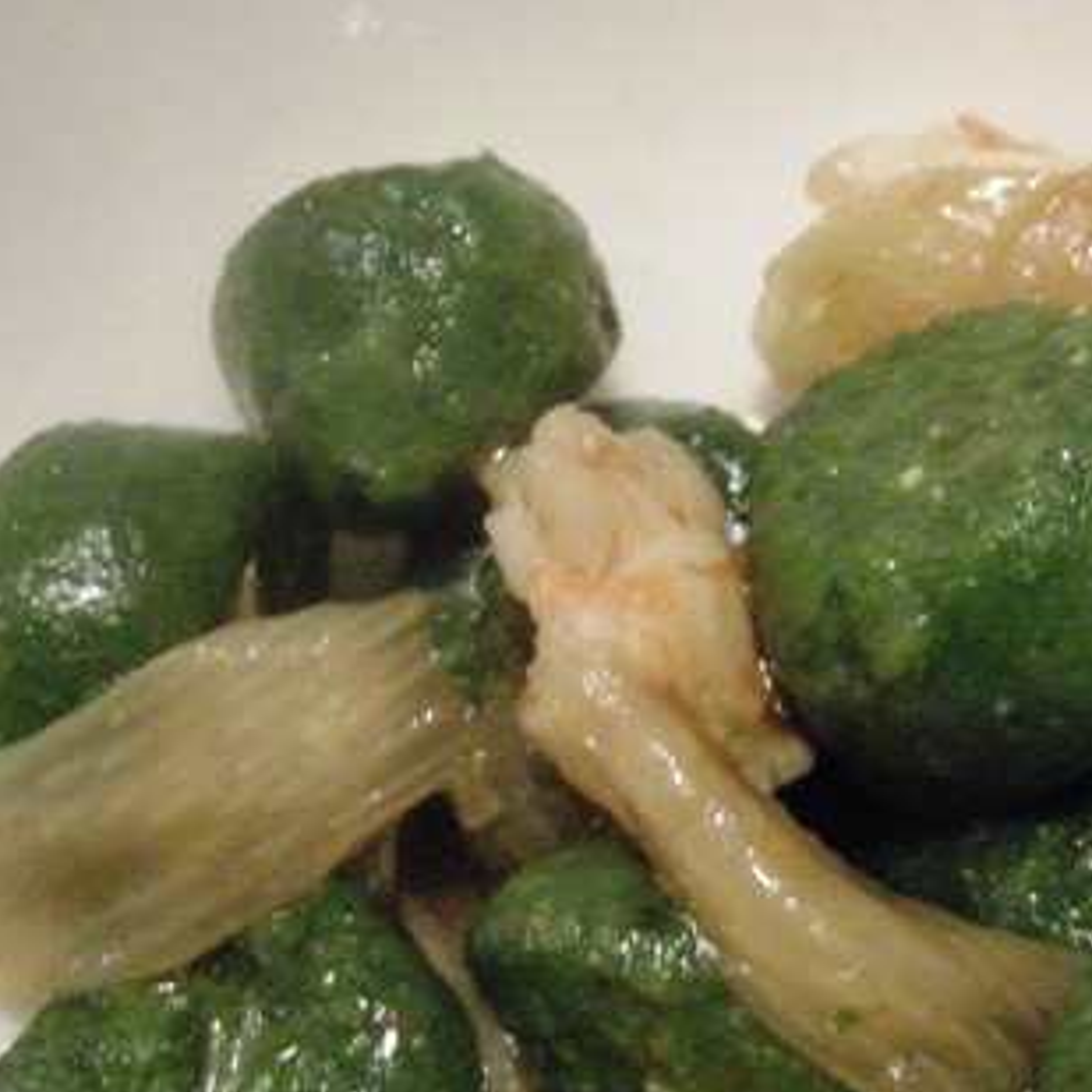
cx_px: 951
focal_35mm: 66
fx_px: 2356
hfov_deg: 25.4
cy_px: 841
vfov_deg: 25.7
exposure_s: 1/30
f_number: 2.7
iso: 1600
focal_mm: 7.5
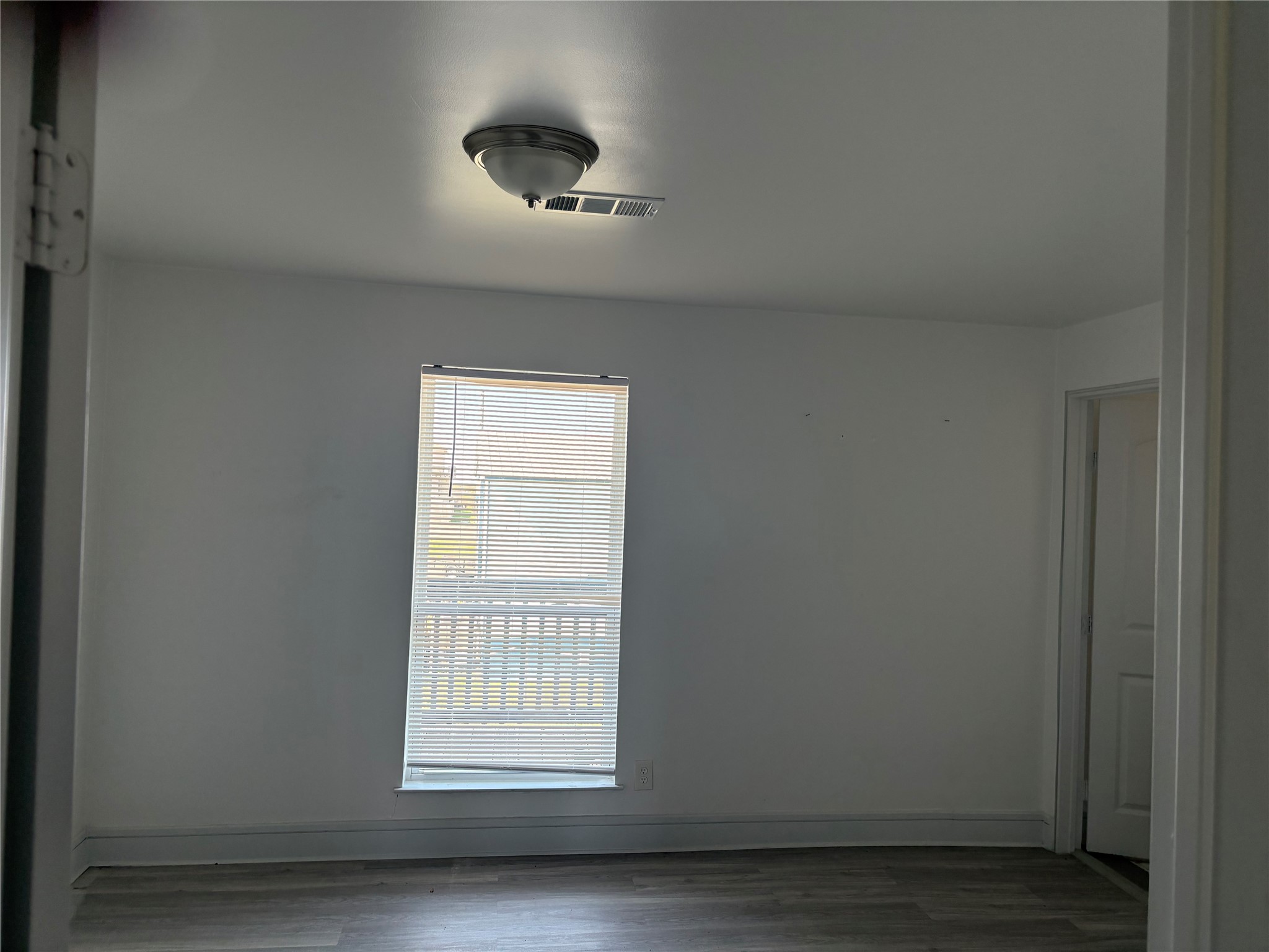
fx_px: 953
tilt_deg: +3.2
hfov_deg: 67.3
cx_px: 634
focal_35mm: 26
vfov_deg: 53.1
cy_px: 476
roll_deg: -0.2
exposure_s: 1/188
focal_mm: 5.96
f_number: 1.6
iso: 125
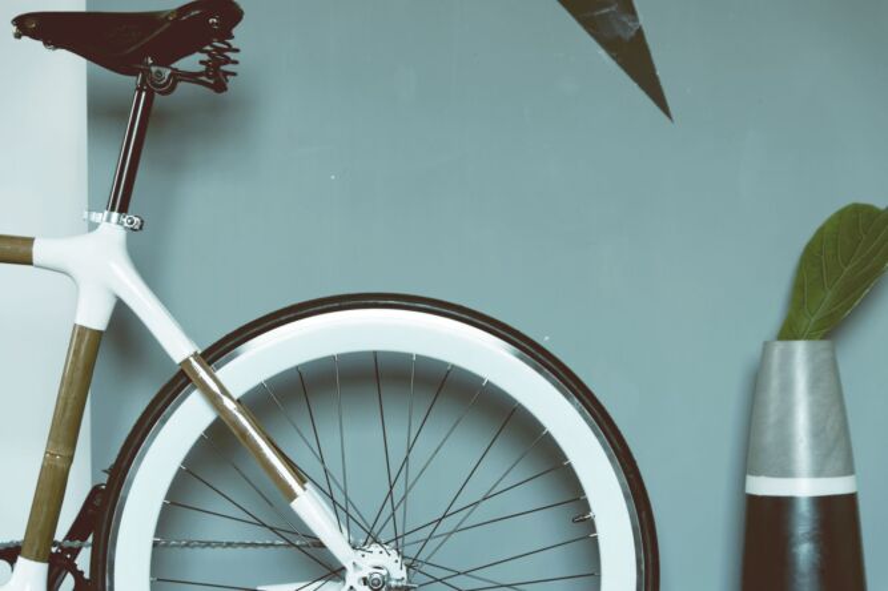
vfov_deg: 18.2
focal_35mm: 75
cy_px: 296
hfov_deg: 27.0
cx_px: 444
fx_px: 1849
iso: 400
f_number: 2.8
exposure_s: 1/40
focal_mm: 50
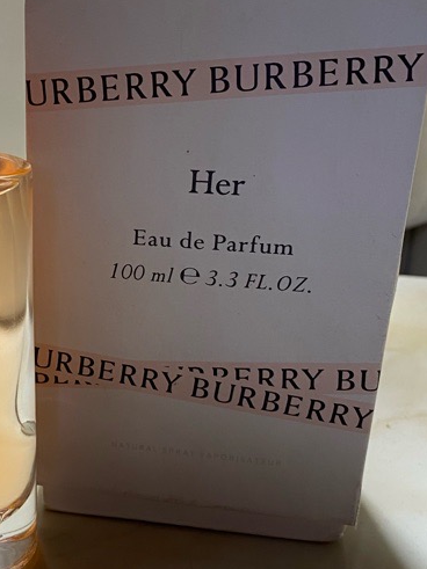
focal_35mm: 53
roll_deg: -0.2
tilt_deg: -22.7
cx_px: 71
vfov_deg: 36.0
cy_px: 346
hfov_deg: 26.9
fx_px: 872
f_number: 1.8
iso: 100
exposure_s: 1/50
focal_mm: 4.25
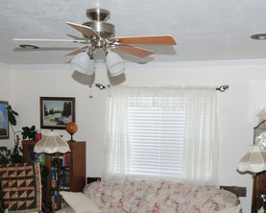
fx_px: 307
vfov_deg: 37.0
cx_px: 151
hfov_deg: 46.7
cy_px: 168
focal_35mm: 39
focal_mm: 12
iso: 200
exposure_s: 1/60
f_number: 5
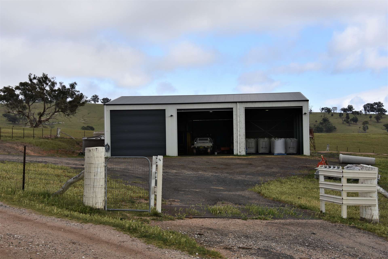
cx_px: 194
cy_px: 130
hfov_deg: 37.9
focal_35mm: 52
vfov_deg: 25.8
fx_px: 566
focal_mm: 35
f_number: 6.3
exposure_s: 1/250
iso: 100
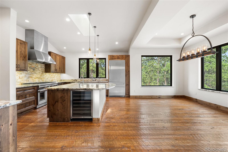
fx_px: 101
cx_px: 114
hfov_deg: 96.7
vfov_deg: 73.8
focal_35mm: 16
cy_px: 76
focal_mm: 16
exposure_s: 1/2
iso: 200
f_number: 8
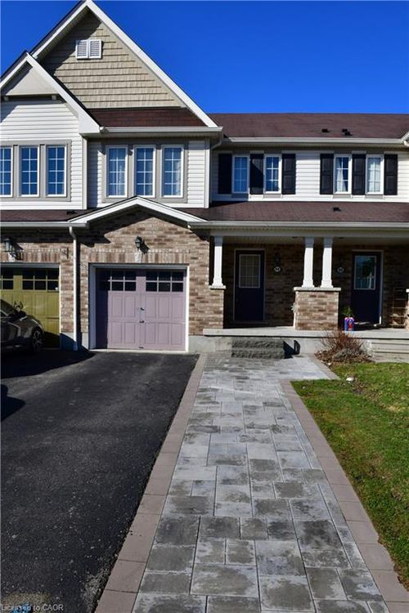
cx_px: 204
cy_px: 306
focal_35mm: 26
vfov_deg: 69.4
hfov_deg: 49.6
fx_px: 443
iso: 400
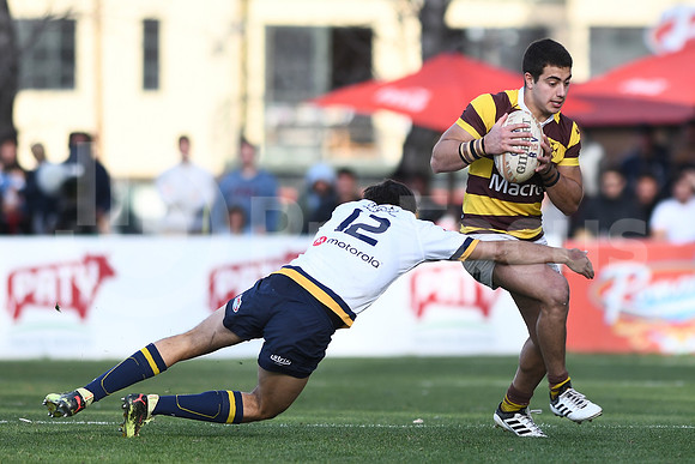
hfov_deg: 4.6
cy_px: 232
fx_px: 8689
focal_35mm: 450
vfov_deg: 3.1
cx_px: 348
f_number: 2.8
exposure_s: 1/1250
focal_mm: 300
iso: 250
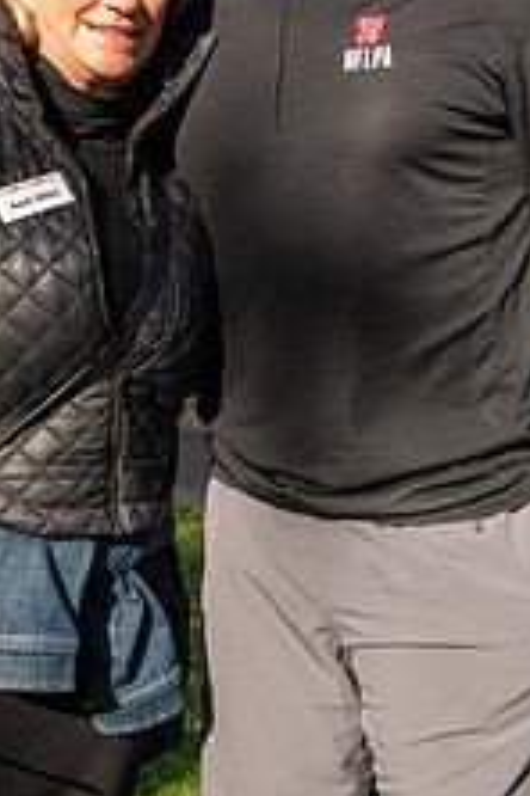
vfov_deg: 27.7
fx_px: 1612
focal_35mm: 73
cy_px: 373
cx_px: 240
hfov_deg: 18.7
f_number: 8
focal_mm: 36
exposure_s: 1/100
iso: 100
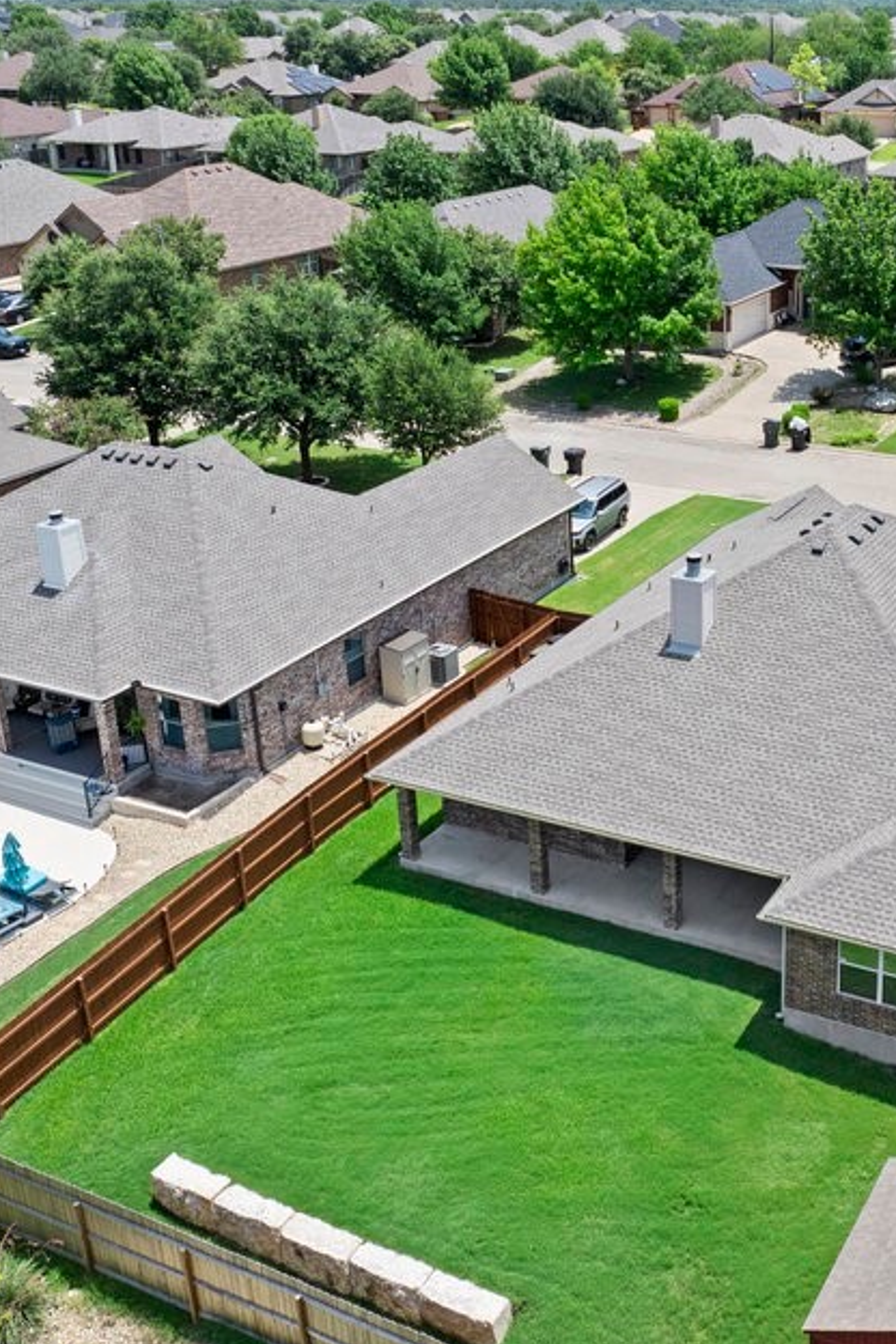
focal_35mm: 40
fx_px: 1493
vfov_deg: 48.3
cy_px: 583
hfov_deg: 32.0
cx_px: 778
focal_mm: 12.29
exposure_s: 1/1250
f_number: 2.8
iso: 130
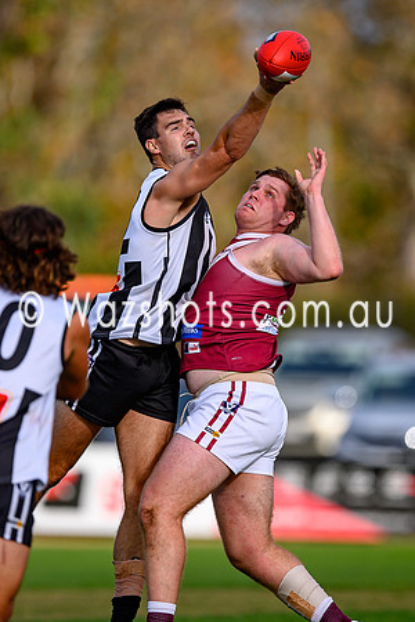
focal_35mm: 844
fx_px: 14601
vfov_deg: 2.4
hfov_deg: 1.6
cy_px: 284
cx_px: 238
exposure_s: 1/1600
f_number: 4
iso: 100
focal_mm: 500
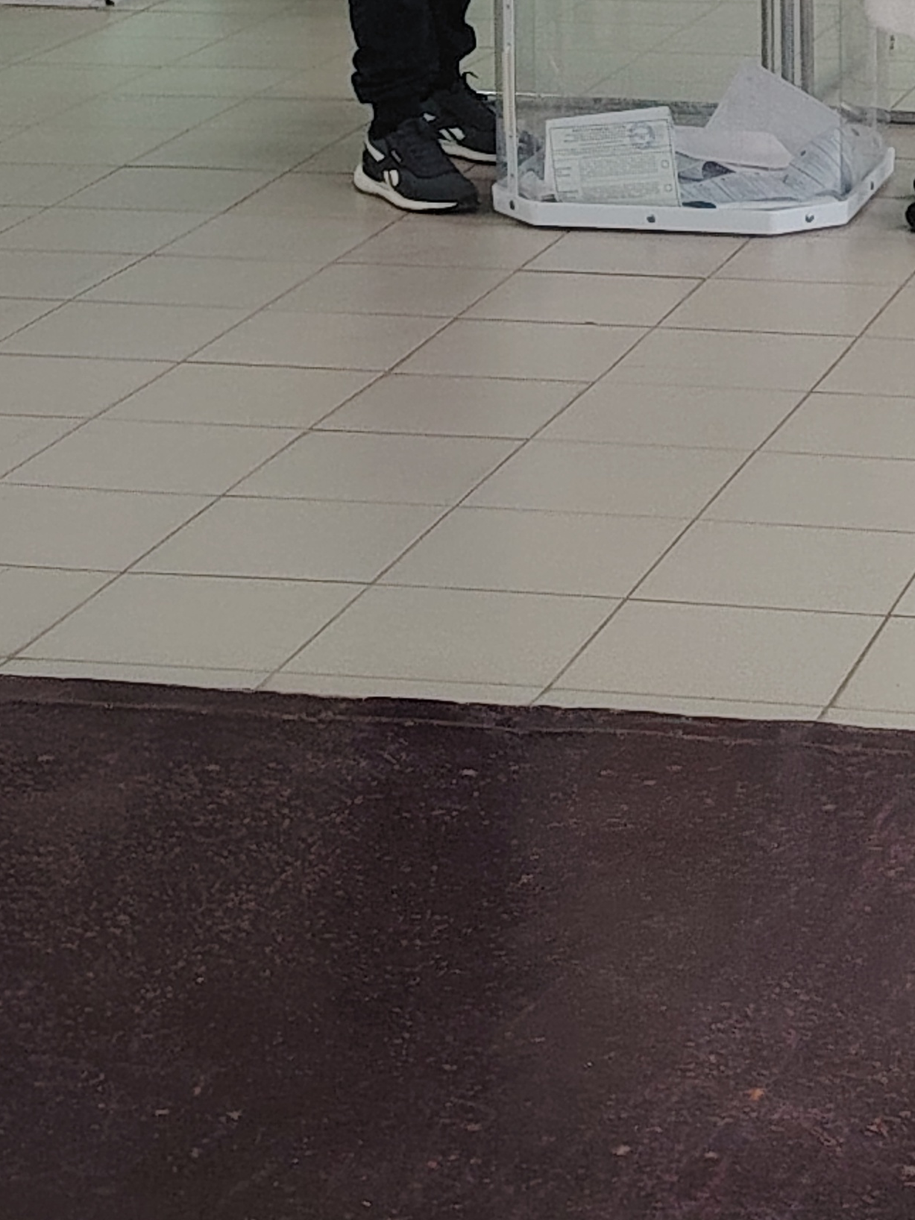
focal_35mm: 110
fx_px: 3877
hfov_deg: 13.4
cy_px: -135
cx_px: 753
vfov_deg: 17.3
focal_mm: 5.25
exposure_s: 1/50
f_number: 1.75
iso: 453
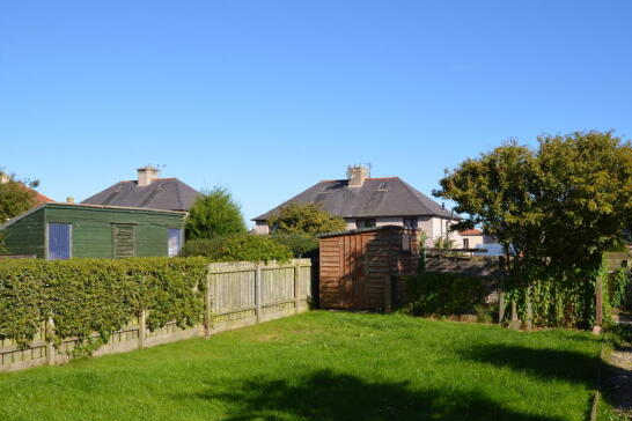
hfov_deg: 53.1
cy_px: 241
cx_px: 333
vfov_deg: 36.8
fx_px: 632
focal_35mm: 36
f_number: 8
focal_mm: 20
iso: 100
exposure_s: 1/200
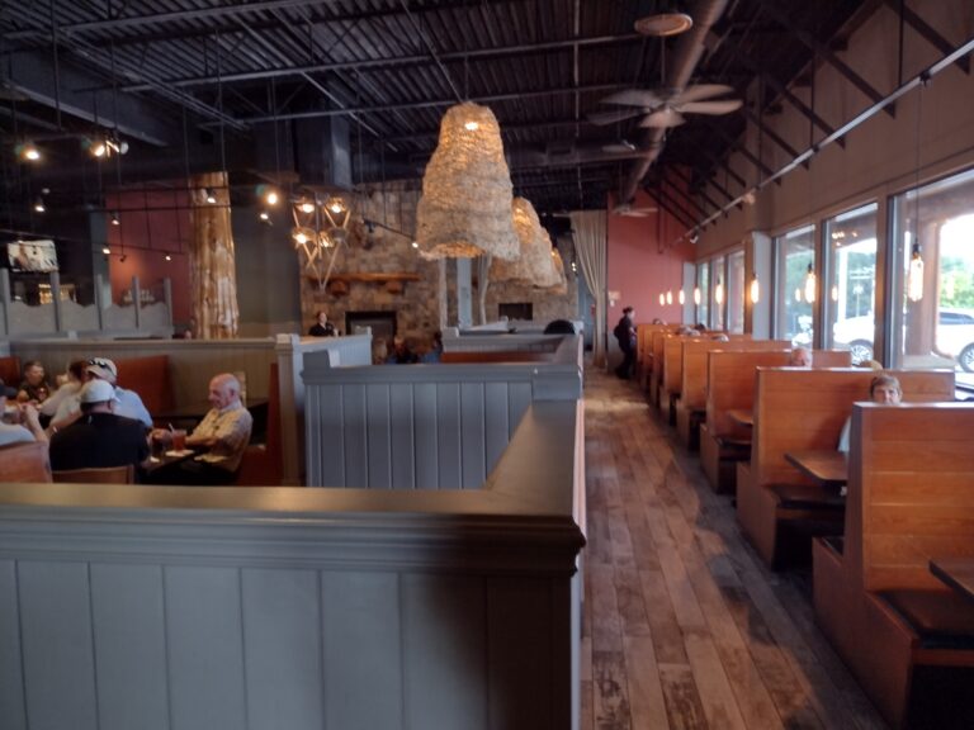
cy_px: 365
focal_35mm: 27
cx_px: 487
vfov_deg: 51.4
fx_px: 760
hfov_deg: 65.3
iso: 259
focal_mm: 4.71
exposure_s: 1/40
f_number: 1.7
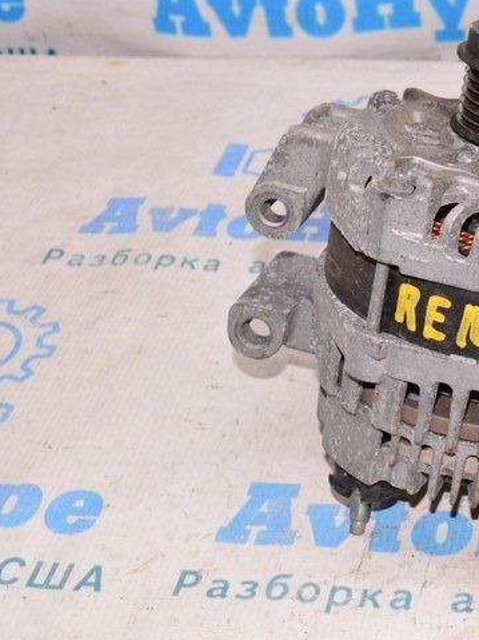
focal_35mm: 77
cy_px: 331
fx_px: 1422
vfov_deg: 25.3
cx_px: 575
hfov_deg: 18.2
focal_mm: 25
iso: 1600
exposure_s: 1/125
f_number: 8
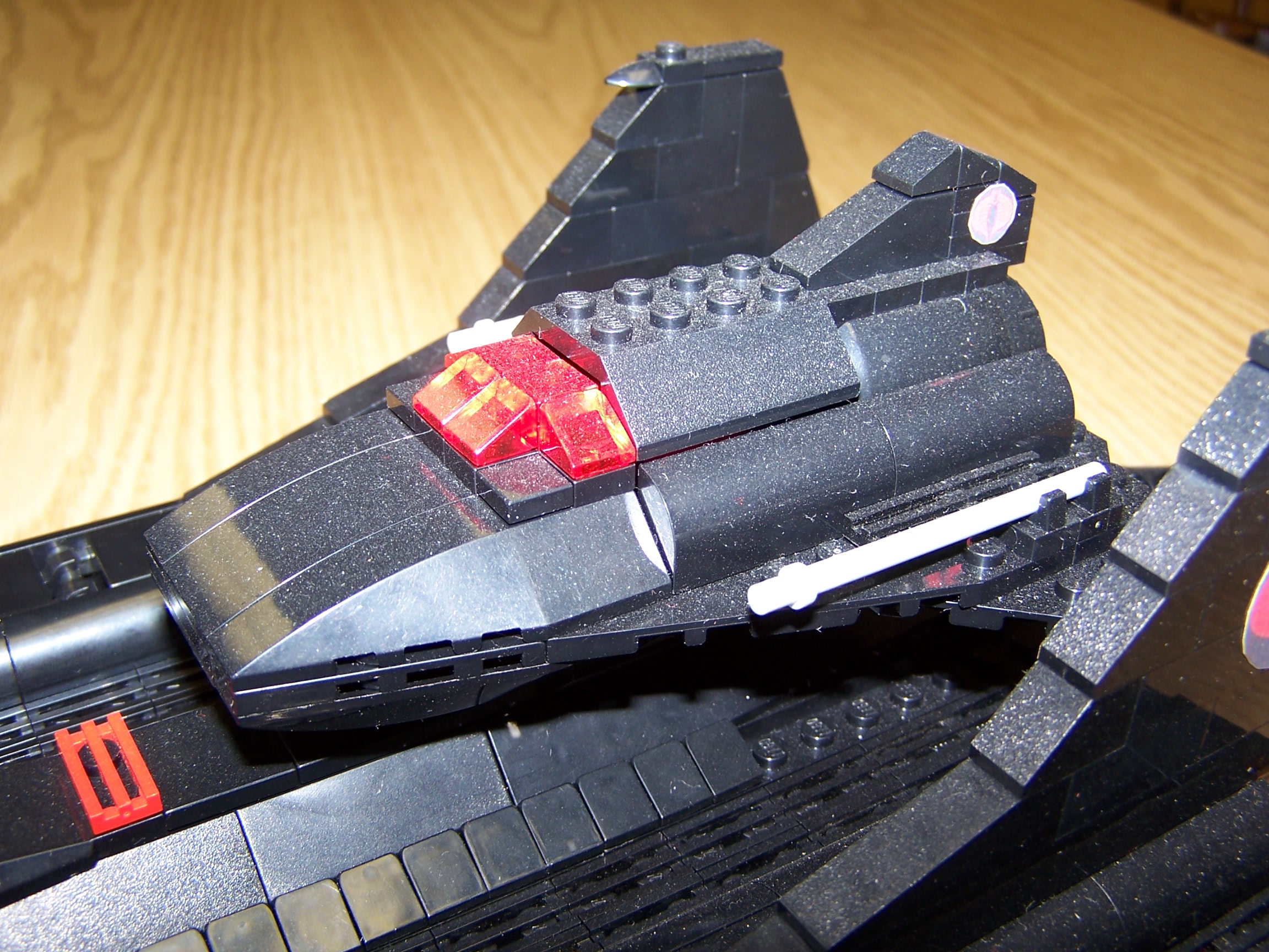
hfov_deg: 49.0
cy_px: 476
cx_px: 634
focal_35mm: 38
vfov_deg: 37.7
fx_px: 1393
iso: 80
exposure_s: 1/60
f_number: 2.8
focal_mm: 6.3
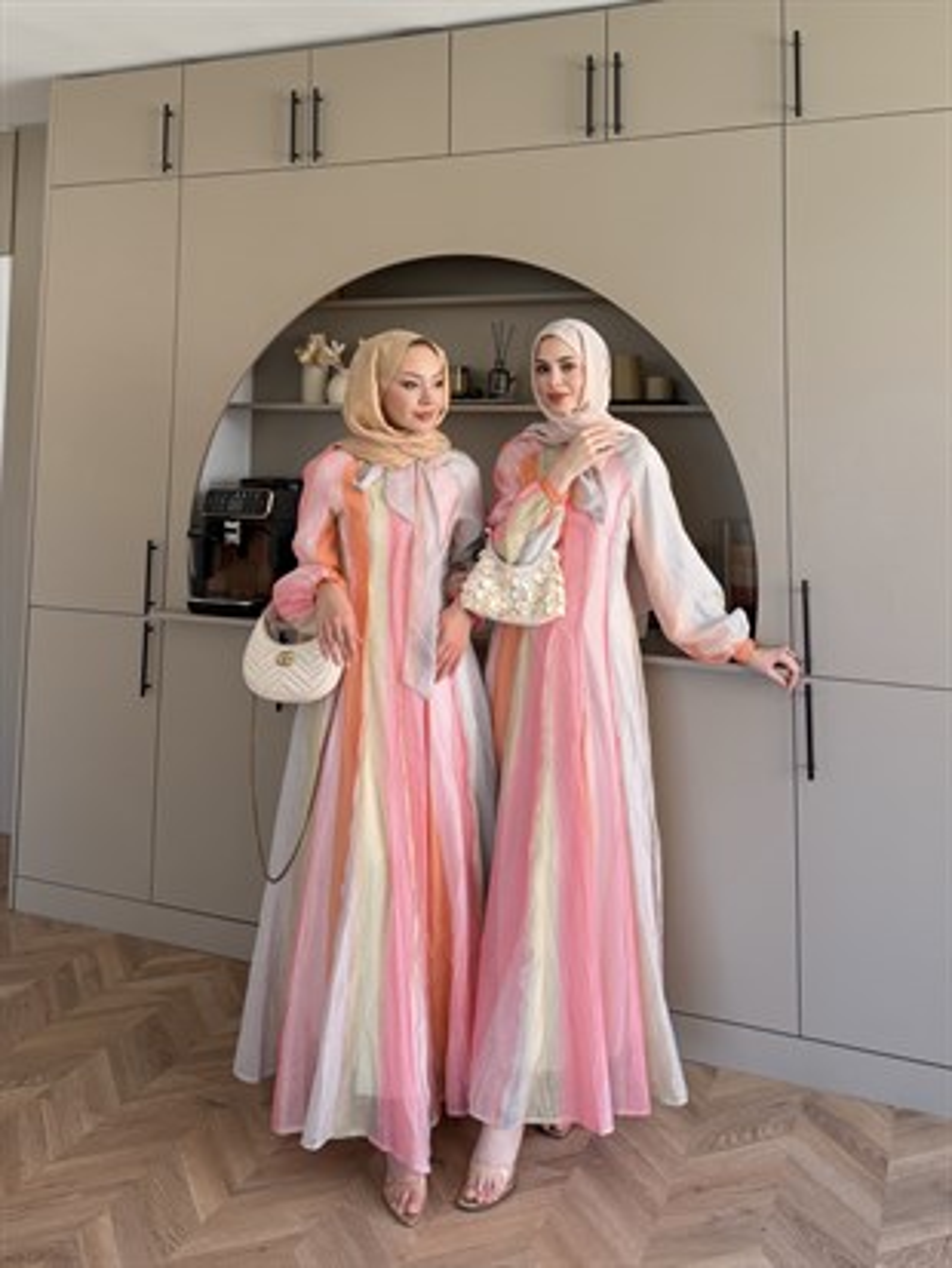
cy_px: 634
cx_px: 476
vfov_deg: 71.6
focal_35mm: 24
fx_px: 880
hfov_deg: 56.8
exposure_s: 1/121
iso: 100
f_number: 1.78
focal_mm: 6.76
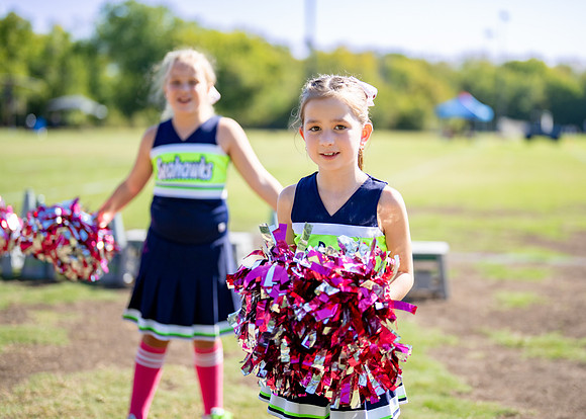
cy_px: 184
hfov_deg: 33.1
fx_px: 984
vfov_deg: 24.0
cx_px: 335
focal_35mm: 59
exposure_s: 1/10000
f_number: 1.2
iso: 250
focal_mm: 50
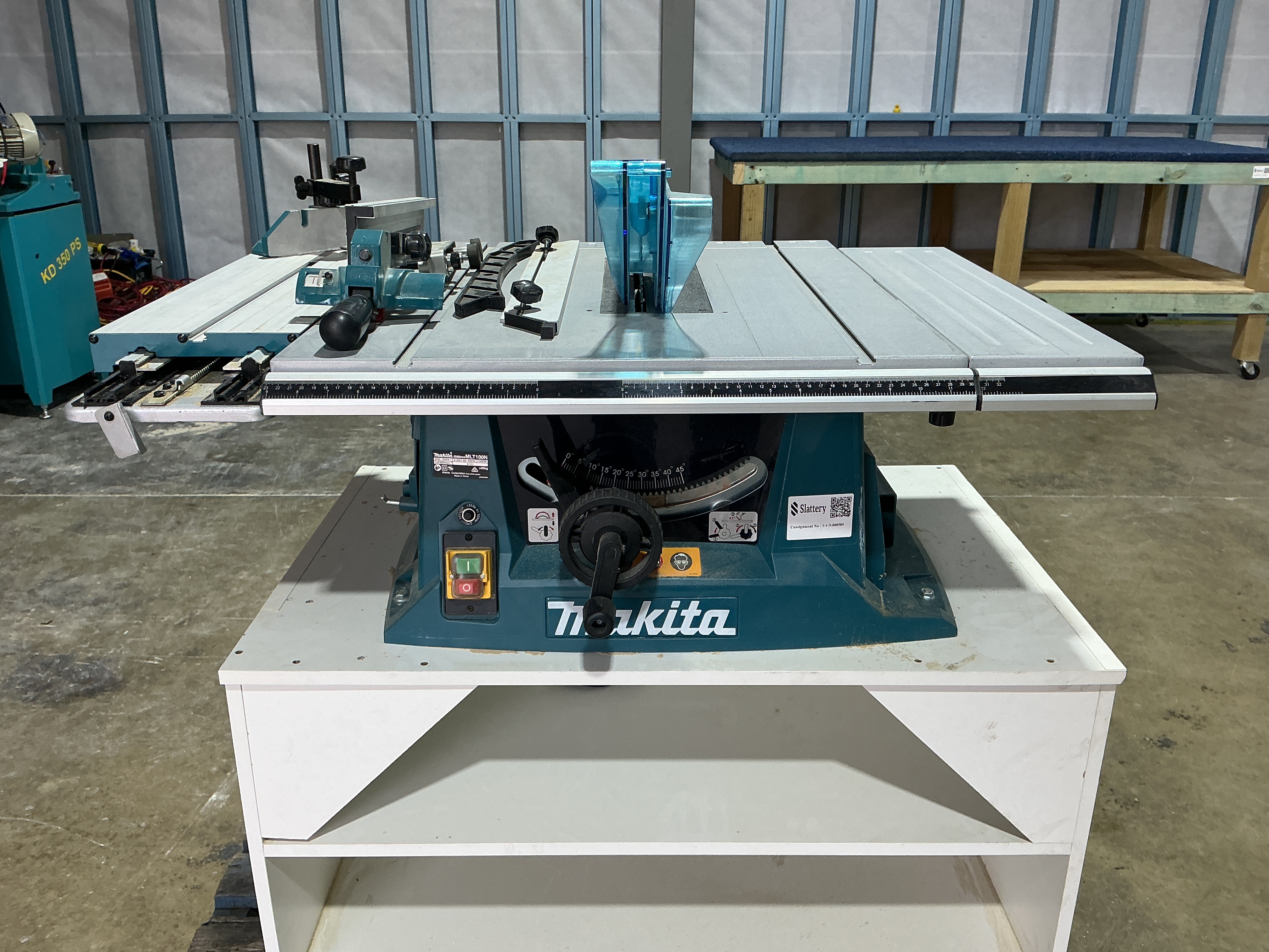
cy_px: 476
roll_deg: -0.9
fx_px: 1063
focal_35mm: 29
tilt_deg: -19.1
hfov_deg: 61.7
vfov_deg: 48.2
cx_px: 634
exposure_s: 1/100
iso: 40
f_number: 1.8
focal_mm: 3
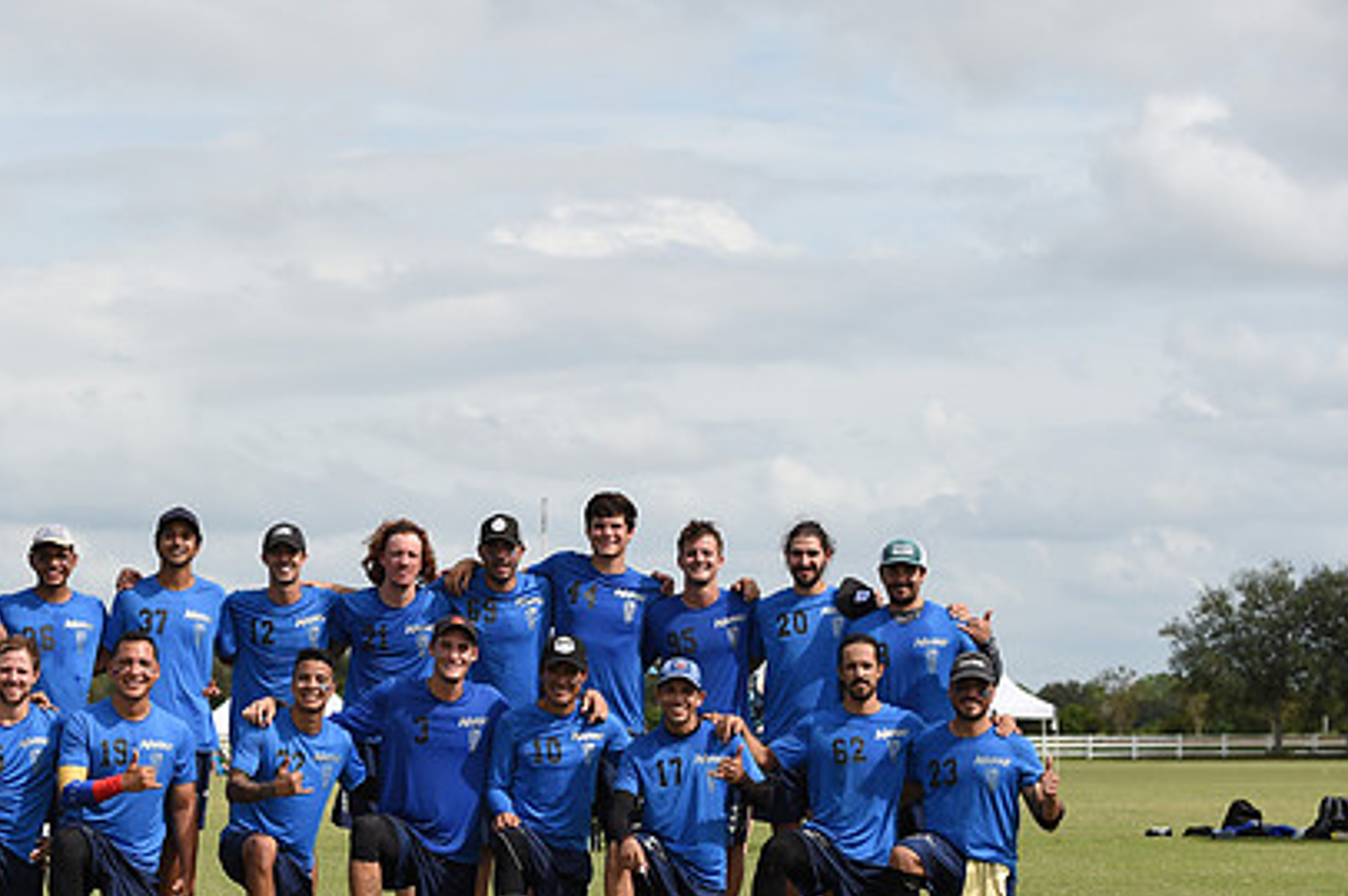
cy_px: 581
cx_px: 422
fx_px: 4602
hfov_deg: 16.6
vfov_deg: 11.1
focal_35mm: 123
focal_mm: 86
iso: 100
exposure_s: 1/1250
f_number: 5
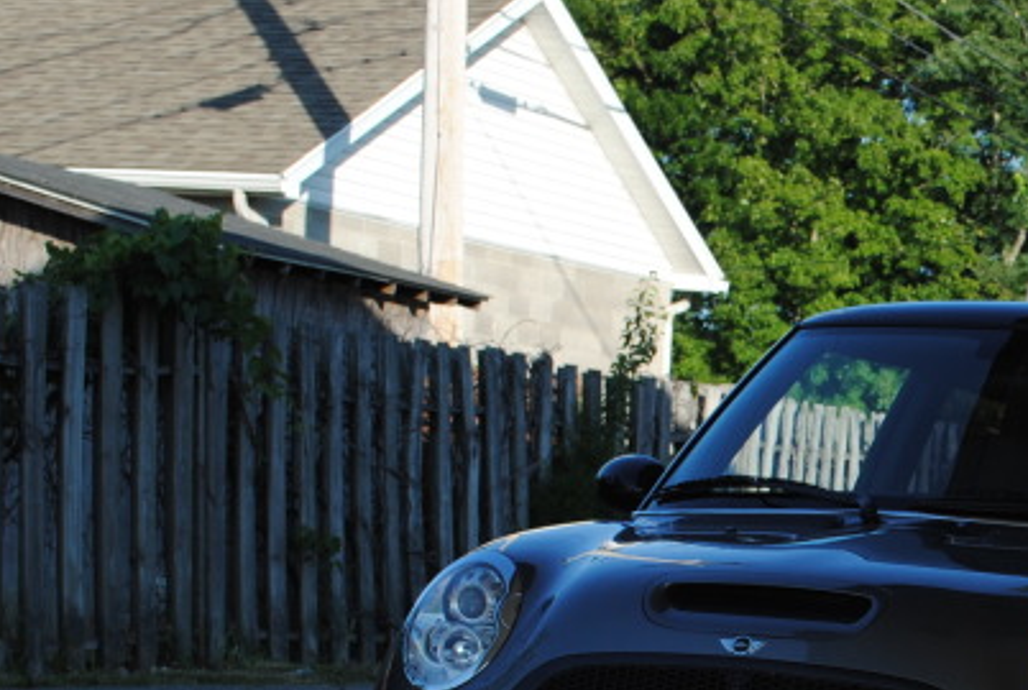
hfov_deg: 16.1
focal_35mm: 122
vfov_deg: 11.2
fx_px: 3492
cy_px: 686
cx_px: 1224
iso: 100
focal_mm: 32
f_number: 7.1
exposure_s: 1/200
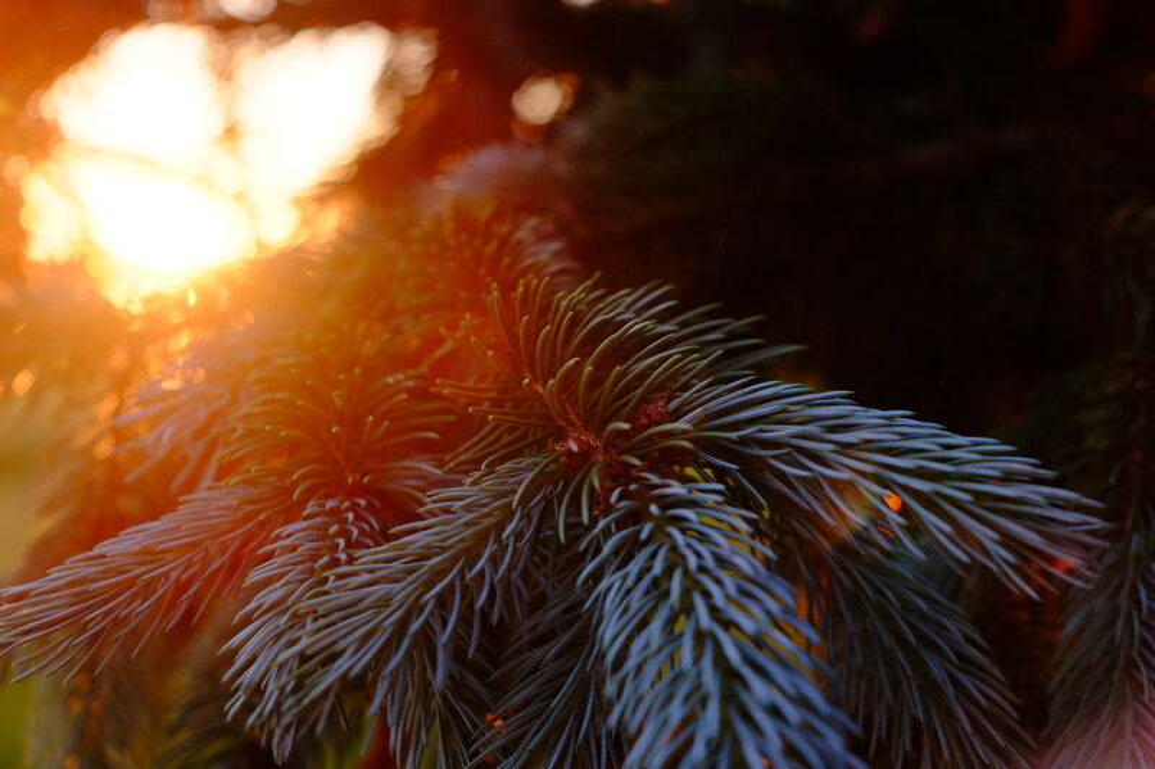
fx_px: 1892
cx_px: 578
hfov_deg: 33.9
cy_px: 384
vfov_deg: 23.0
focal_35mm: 59
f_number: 3.6
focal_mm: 39
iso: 800
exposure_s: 1/125
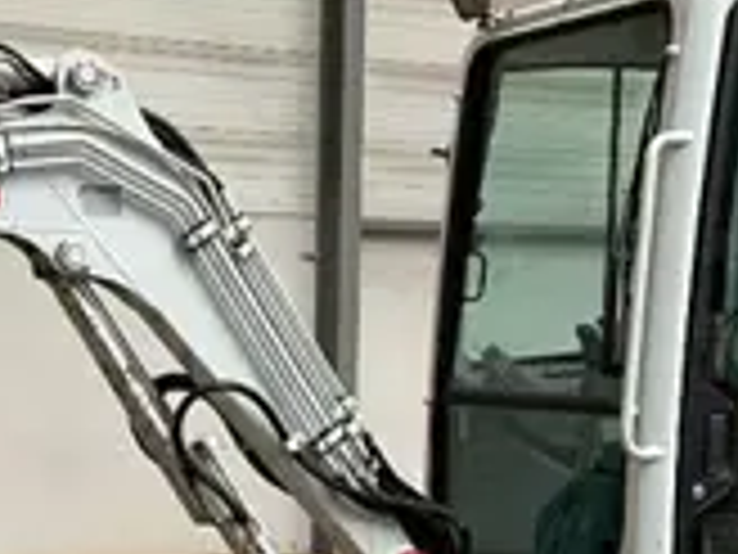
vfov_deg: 17.0
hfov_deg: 22.9
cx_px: 243
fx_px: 1812
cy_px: 559
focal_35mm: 85
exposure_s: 1/60
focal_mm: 3
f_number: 1.8
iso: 125
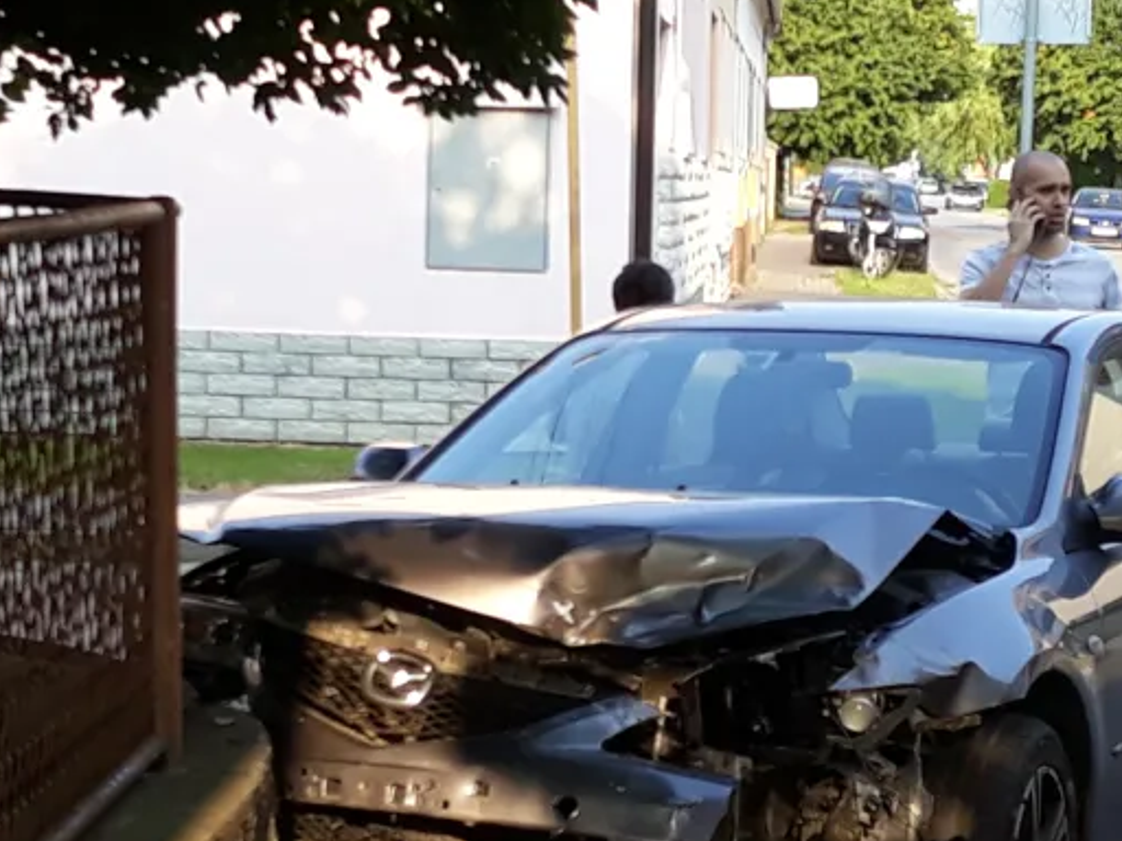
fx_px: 1232
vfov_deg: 37.4
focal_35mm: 38
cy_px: 537
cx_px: 642
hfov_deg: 48.8
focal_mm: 3.71
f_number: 1.7
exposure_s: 1/364
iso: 40
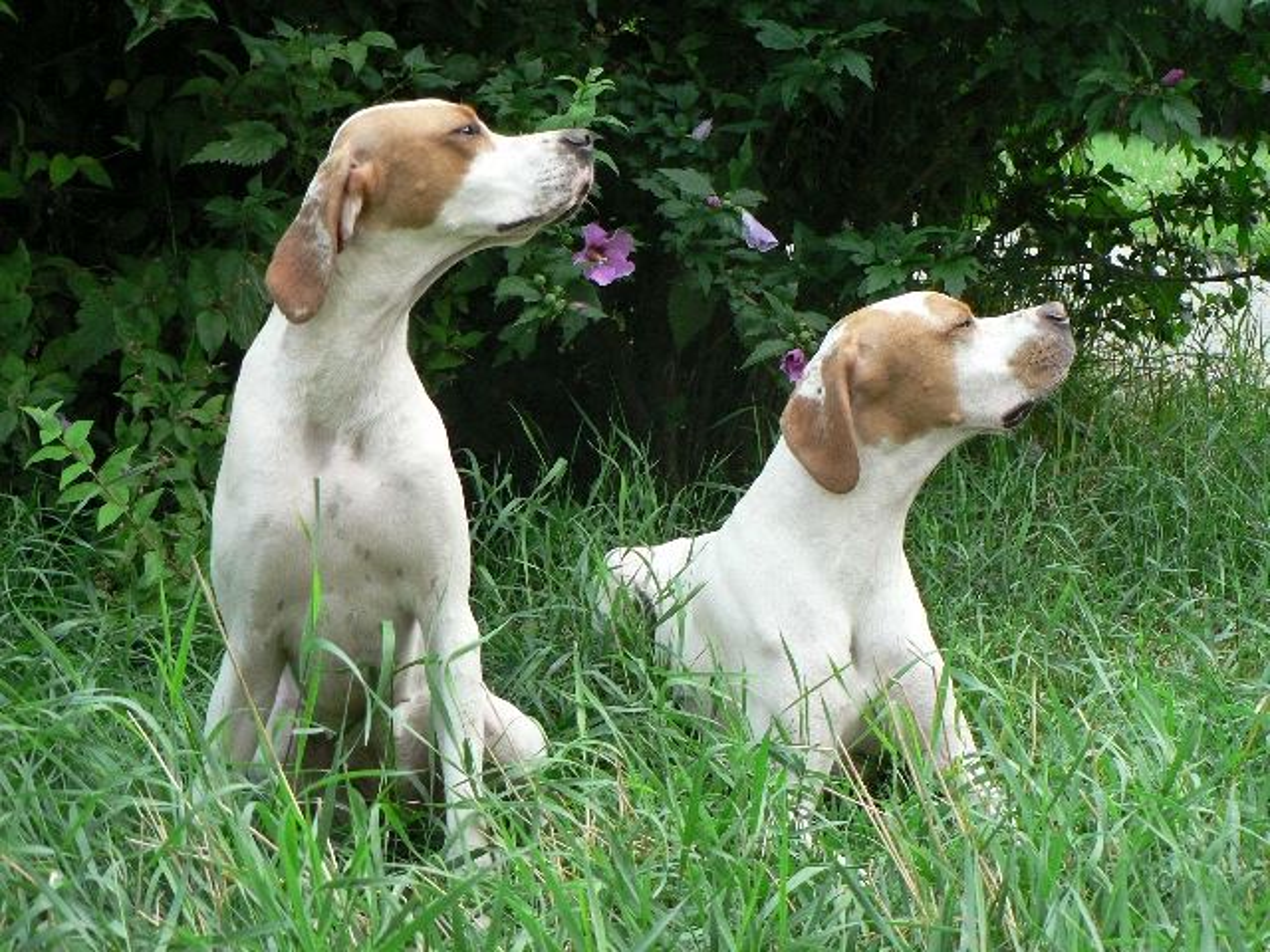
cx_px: 635
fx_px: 3265
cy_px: 476
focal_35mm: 89
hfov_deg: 22.0
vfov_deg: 16.6
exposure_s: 1/100
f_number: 3.2
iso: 200
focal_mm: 14.9
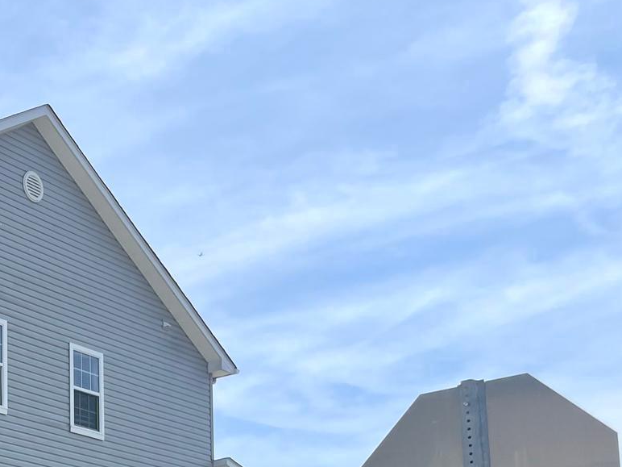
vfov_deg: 19.9
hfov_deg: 25.2
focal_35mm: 69
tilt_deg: +7.5
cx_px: -131
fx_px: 1240
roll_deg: +0.1
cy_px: 570
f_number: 1.6
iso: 32
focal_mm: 4.2
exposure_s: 1/3401
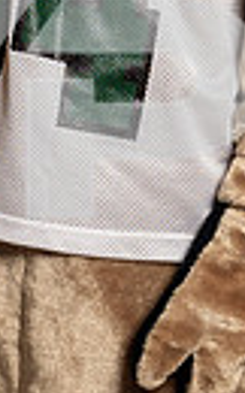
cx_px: 65
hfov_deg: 4.4
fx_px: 3180
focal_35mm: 297
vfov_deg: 7.0
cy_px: -148
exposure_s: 1/250
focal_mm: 56
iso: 125
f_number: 8
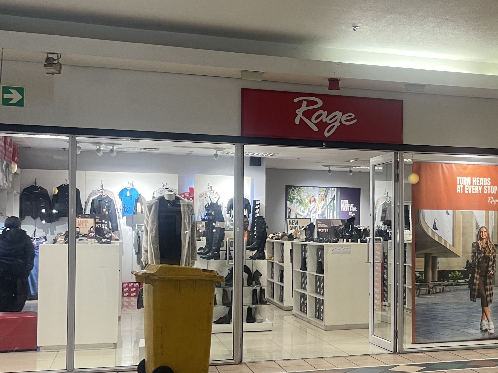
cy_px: 233
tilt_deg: -0.2
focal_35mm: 53
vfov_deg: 27.4
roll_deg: -0.6
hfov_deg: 34.6
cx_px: 423
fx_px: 762
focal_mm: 4.2
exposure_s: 1/50
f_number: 1.6
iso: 80
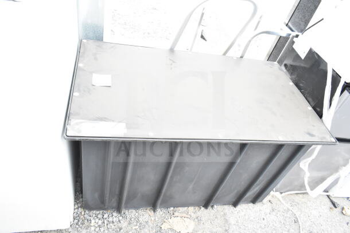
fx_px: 263
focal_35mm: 27
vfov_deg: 48.0
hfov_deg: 67.4
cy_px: 116
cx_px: 175
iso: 1600
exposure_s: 1/200
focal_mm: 18
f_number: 7.1
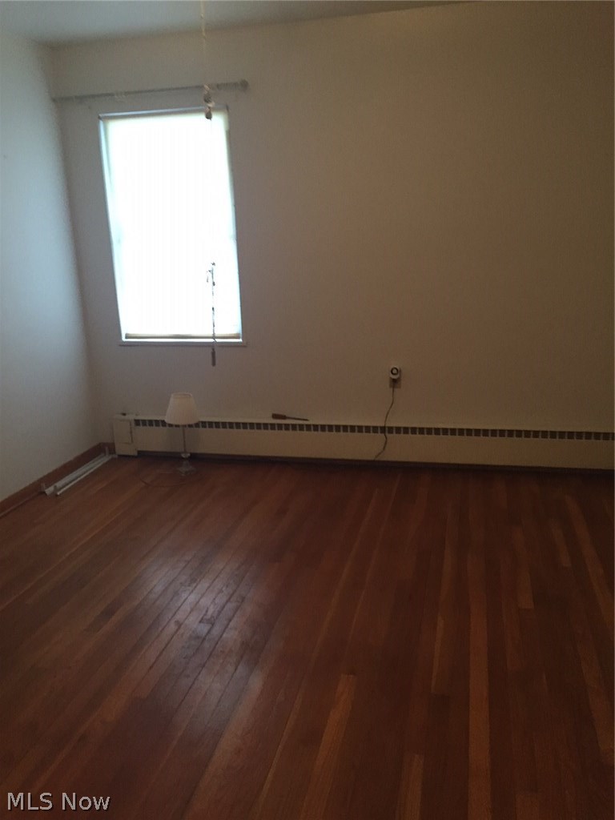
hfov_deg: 48.2
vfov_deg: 61.7
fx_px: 687
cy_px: 410
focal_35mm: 29
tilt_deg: -14.8
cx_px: 308
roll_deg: +2.2
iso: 200
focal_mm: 4.15
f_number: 2.2
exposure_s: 1/30
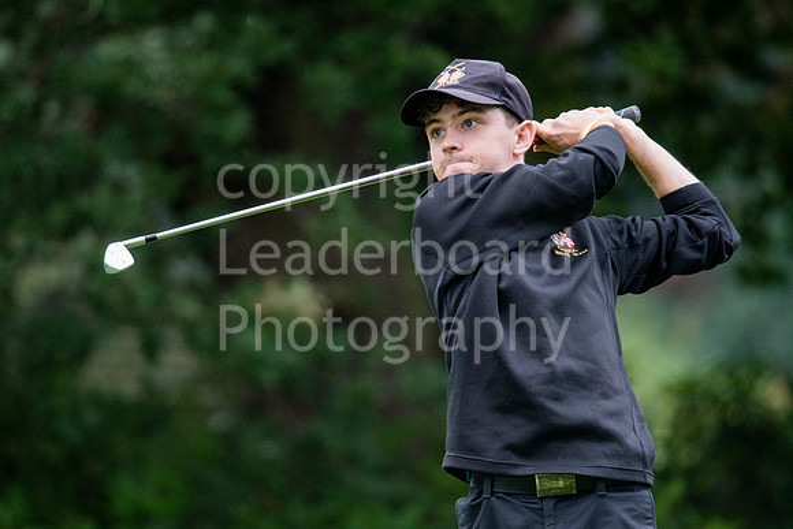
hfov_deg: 4.6
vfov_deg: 3.1
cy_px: 264
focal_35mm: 450
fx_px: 9914
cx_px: 396
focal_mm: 300
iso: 2500
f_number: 4
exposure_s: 1/1000
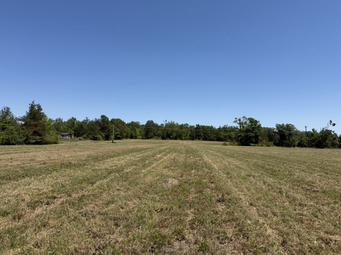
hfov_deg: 69.4
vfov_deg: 54.9
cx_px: 169
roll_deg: -1.1
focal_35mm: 25
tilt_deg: +3.8
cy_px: 124
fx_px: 246
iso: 80
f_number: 1.78
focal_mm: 6.76
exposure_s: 1/6173
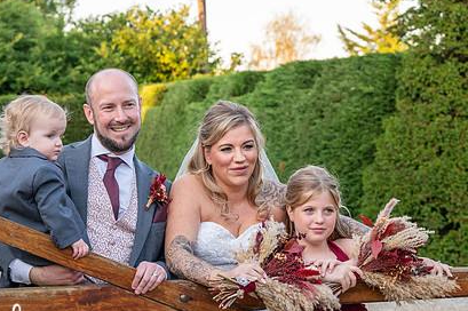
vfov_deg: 13.4
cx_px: 177
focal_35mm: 102
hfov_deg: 20.0
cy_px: 168
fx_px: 1325
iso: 640
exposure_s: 1/250
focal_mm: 72
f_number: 6
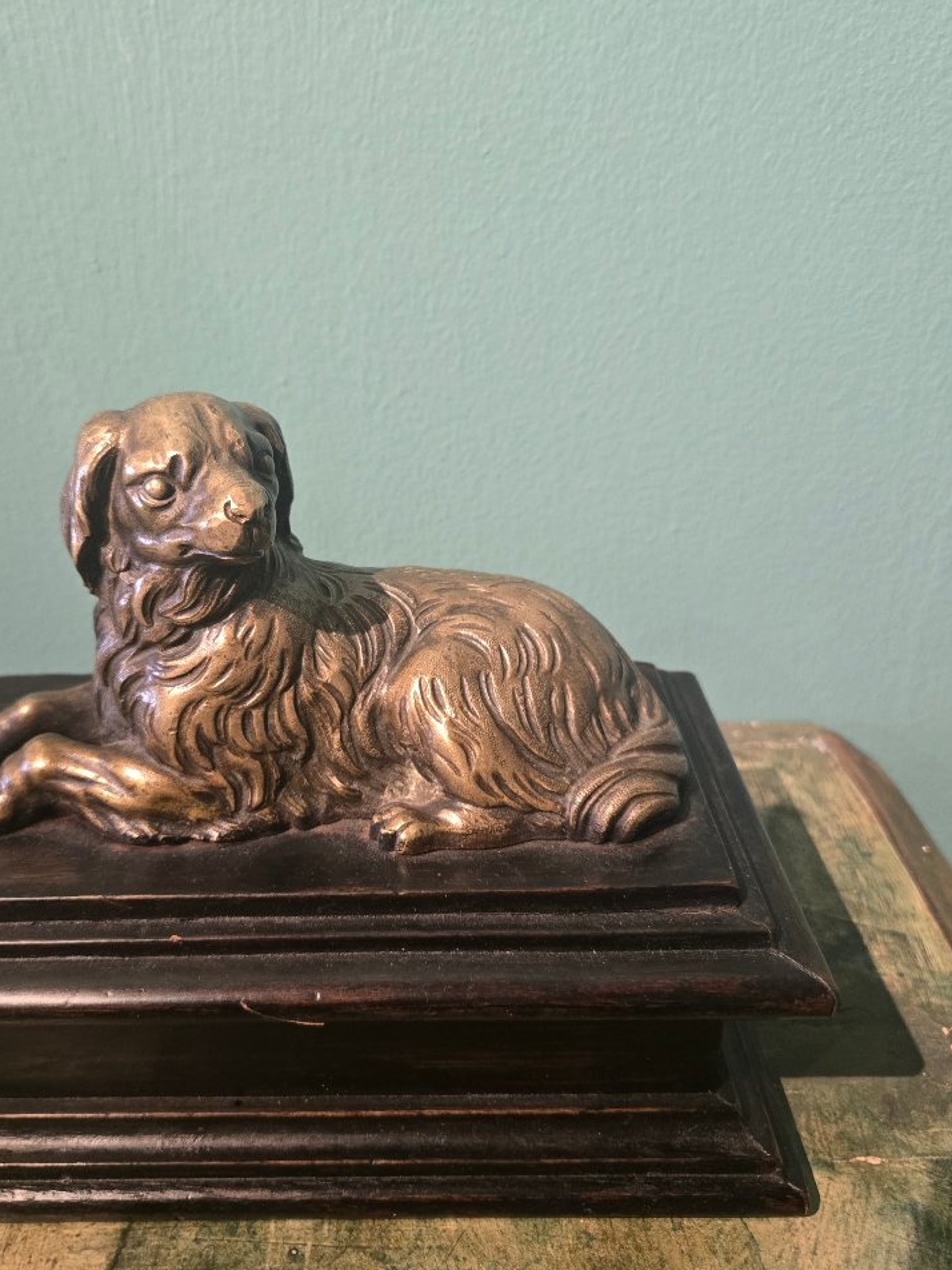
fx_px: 1063
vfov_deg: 61.6
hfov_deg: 47.9
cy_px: 610
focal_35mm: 29
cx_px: 369
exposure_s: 1/100
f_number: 1.8
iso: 640
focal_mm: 5.4
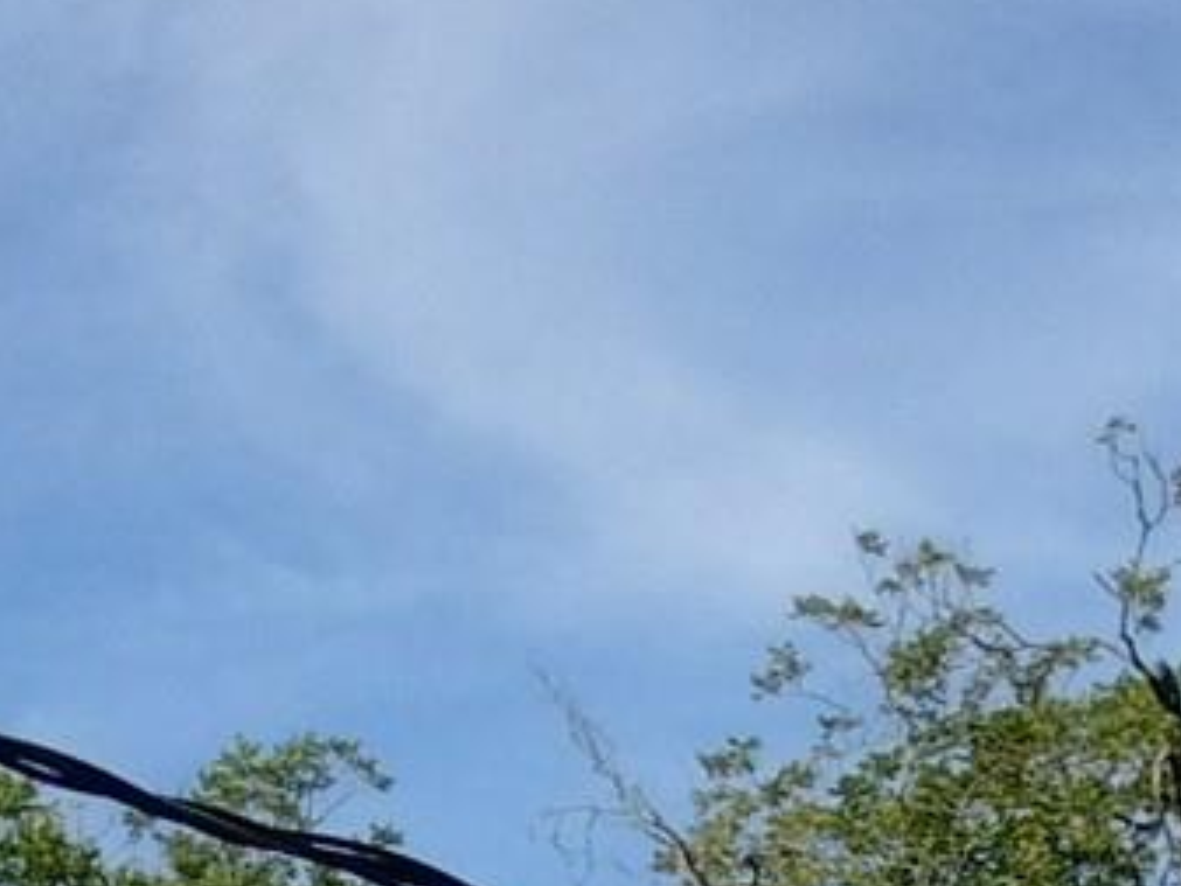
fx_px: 5392
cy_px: 2273
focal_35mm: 158
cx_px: 582
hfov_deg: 12.5
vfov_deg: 8.4
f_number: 2
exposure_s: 1/1191
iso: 101
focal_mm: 3
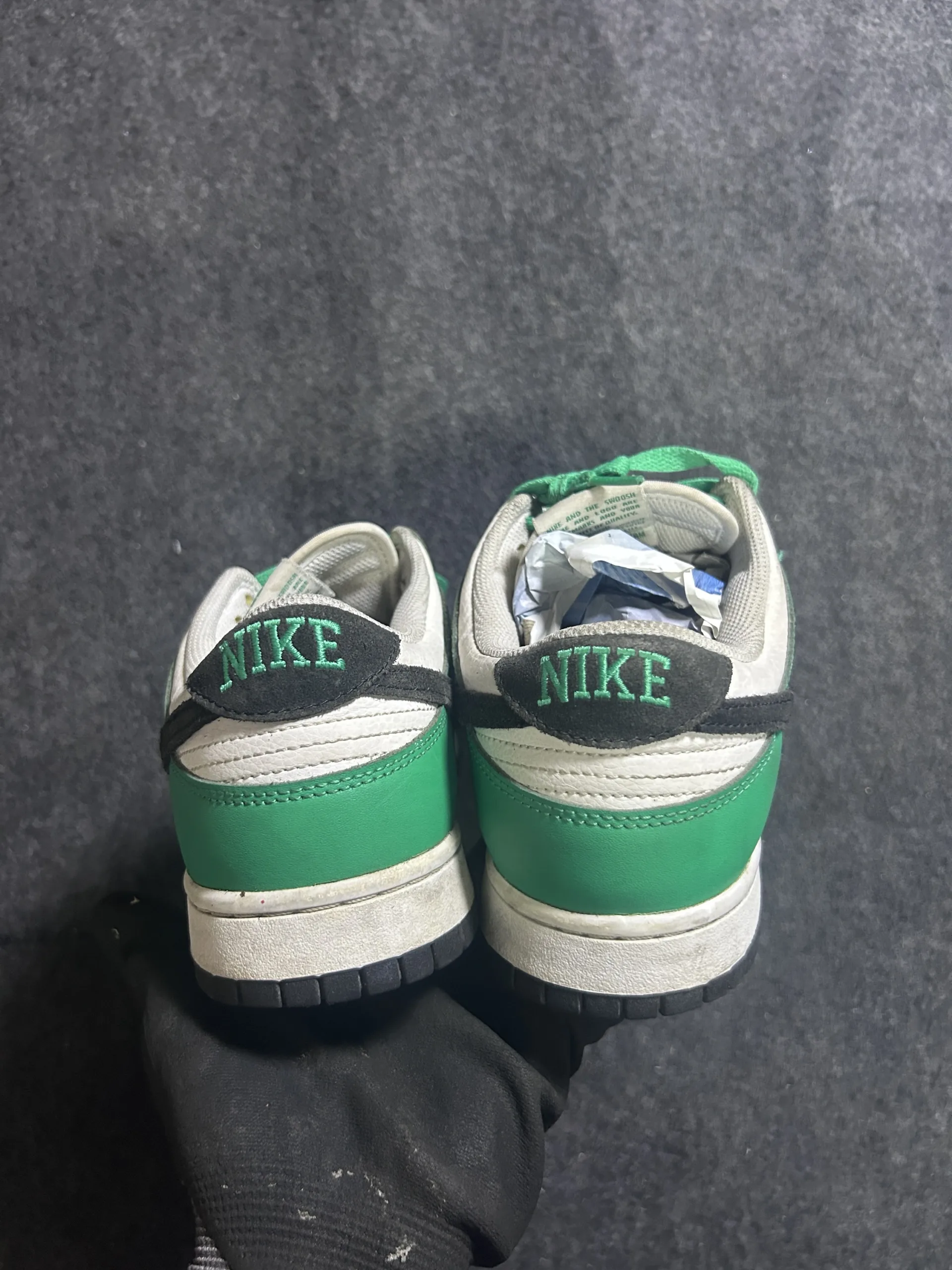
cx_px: 476
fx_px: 953
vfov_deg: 67.3
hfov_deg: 53.1
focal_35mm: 26
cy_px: 635
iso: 320
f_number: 1.5
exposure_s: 1/50
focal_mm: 5.7
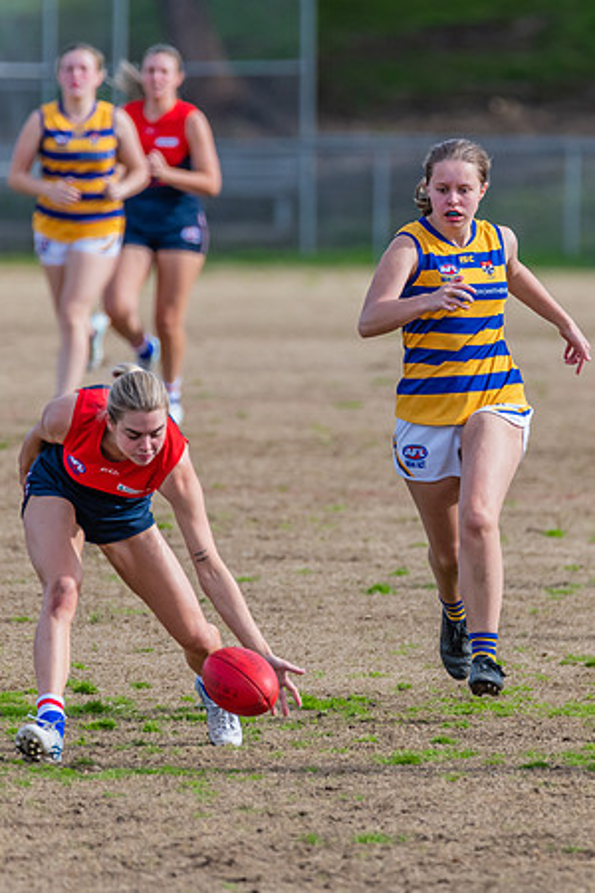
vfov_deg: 2.7
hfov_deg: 1.8
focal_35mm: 753
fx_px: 18671
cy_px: 446
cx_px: 382
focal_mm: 500
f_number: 7.1
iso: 800
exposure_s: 1/1600
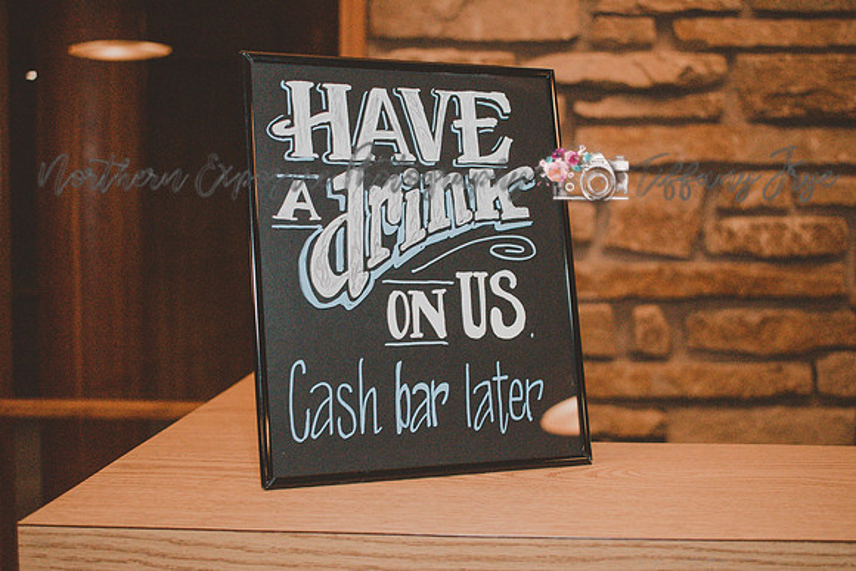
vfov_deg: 29.0
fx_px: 1106
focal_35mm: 46
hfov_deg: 42.3
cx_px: 428
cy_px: 286
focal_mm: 31
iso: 6400
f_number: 4.2
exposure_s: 1/60
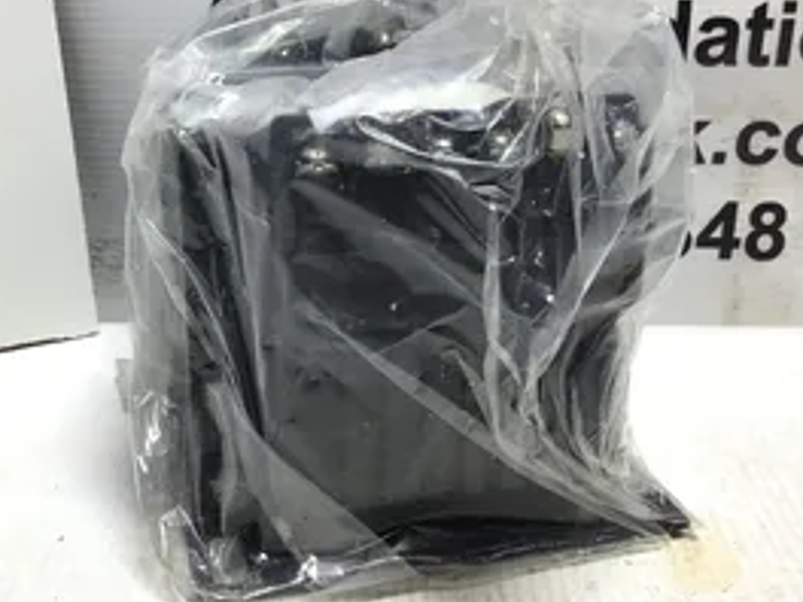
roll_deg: -1.6
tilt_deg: -19.6
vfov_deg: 30.8
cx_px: 368
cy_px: 255
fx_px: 1090
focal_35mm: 47
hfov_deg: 40.4
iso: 32
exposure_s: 1/120
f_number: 2.4
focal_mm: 3.3
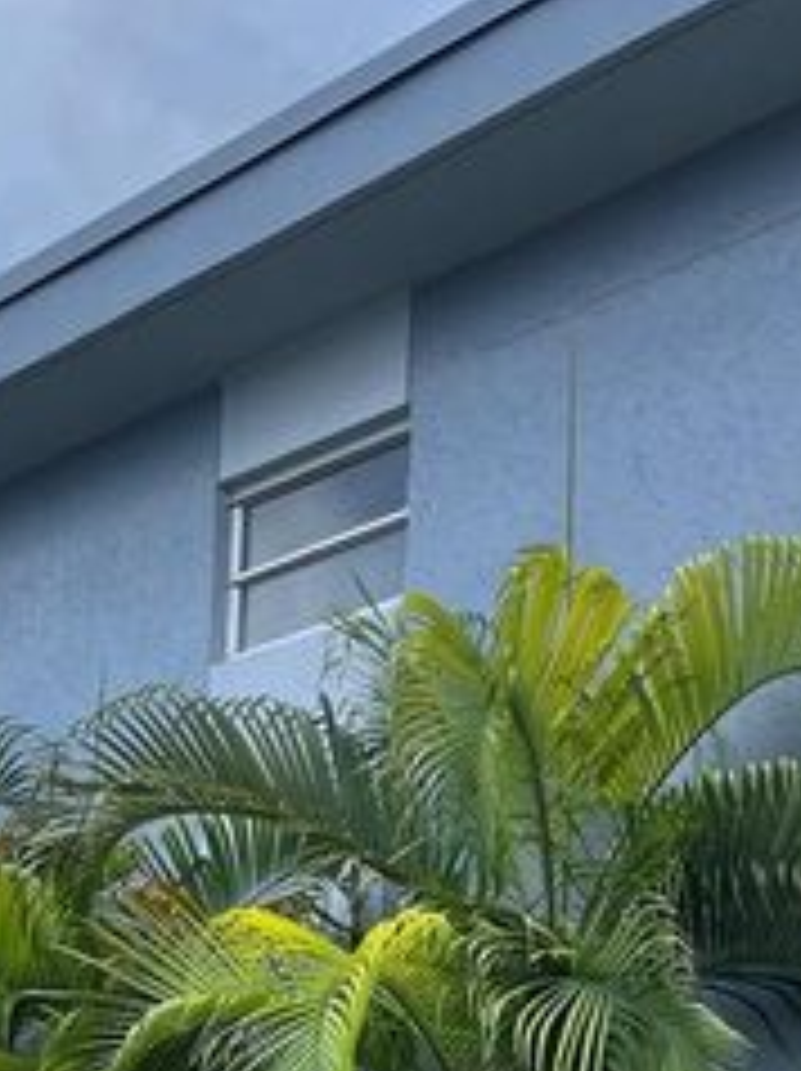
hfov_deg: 20.1
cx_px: 486
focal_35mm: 73
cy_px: 1276
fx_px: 2256
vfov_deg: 24.3
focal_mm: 5.1
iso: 50
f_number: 1.6
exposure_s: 1/1086
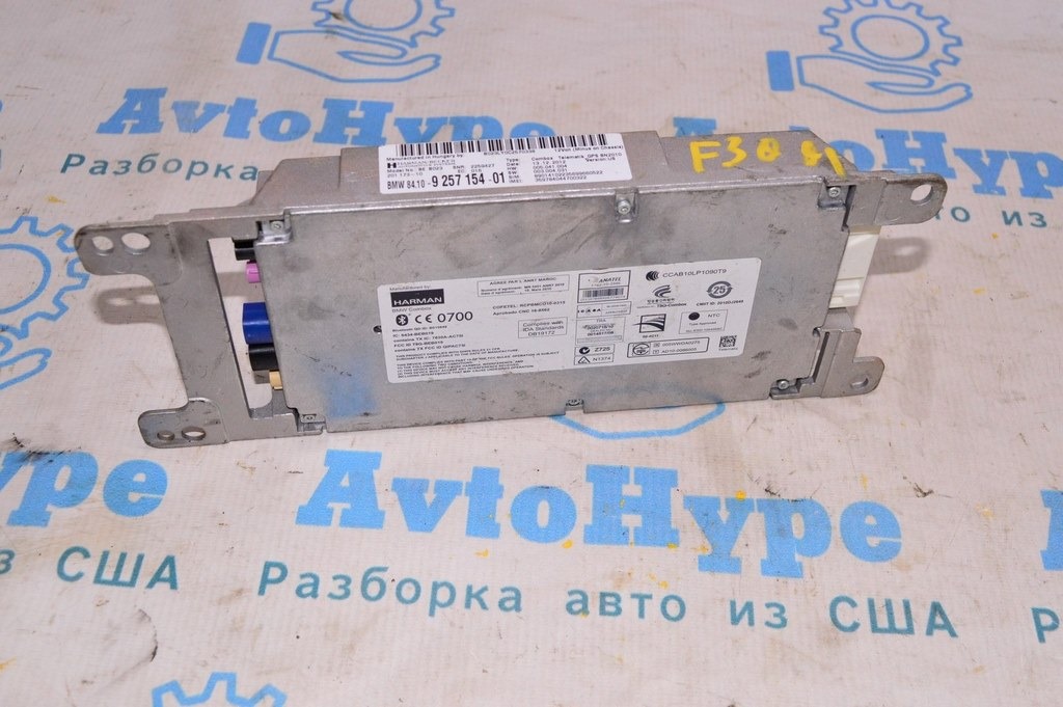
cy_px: 354
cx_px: 532
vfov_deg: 31.8
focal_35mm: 42
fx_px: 1239
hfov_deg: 46.4
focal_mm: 28
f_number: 8
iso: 1600
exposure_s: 1/200
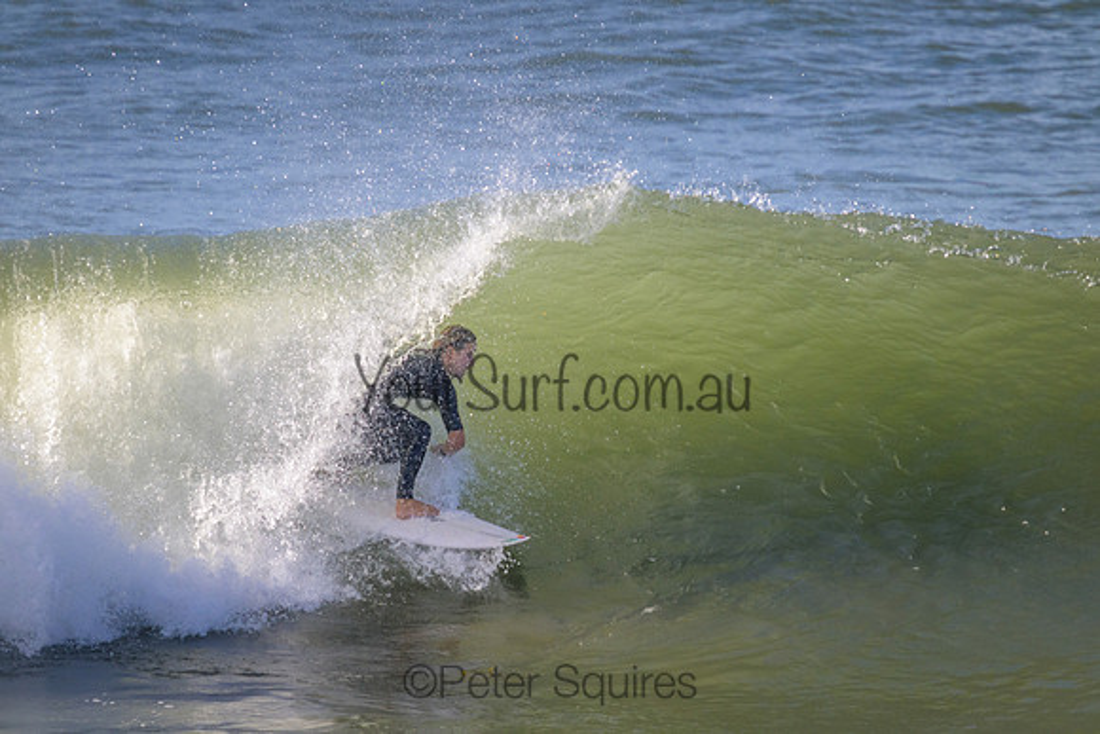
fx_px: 24449
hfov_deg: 2.6
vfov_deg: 1.7
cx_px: 550
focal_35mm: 800
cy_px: 367
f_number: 11
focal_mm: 800
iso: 1600
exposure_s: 1/2000
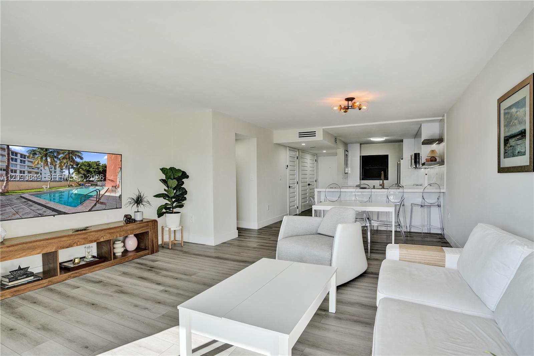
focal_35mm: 17
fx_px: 252
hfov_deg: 93.3
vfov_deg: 70.4
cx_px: 267
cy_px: 178
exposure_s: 1/250
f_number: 6.3
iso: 320
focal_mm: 17
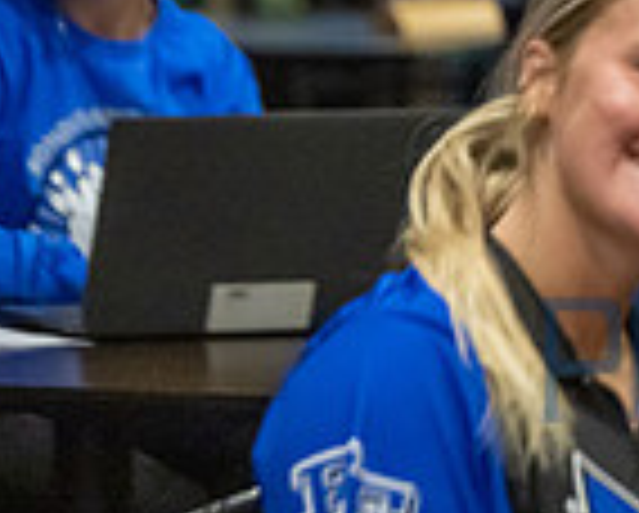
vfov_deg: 3.0
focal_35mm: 516
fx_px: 9772
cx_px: 1197
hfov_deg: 3.7
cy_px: -7
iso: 4000
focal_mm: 135
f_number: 3.5
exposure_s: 1/800
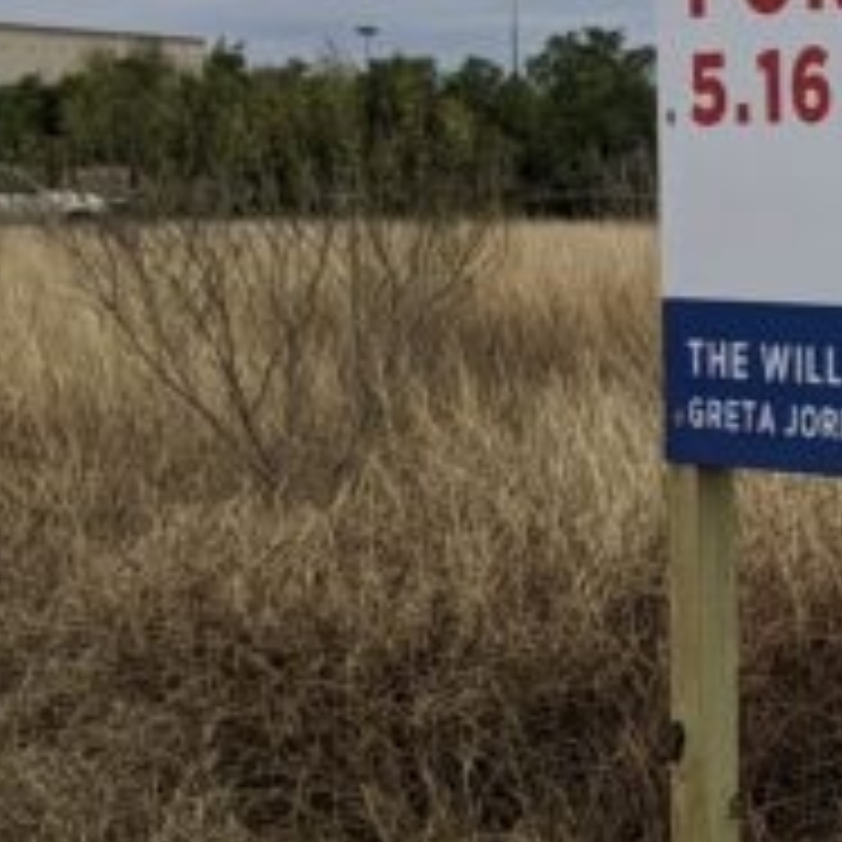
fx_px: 2697
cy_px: 356
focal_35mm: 98
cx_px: 1369
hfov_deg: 15.9
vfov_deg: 17.7
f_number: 1.8
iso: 68
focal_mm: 4.44
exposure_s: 1/2933
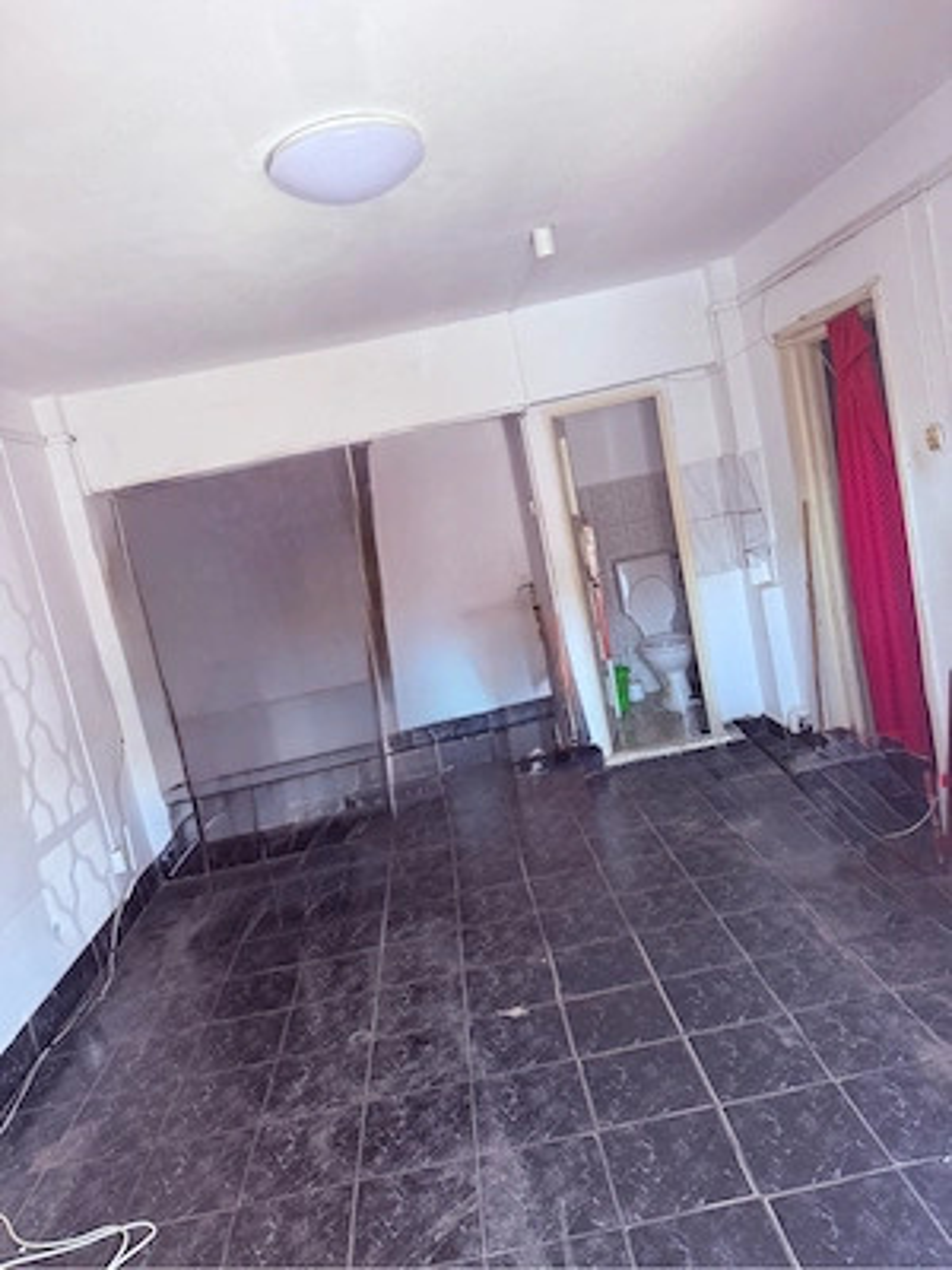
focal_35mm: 24
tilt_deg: -6.8
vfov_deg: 71.6
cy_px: 635
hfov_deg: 56.8
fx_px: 880
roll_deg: +10.5
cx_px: 476
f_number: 1.78
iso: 200
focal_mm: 6.76
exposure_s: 1/113
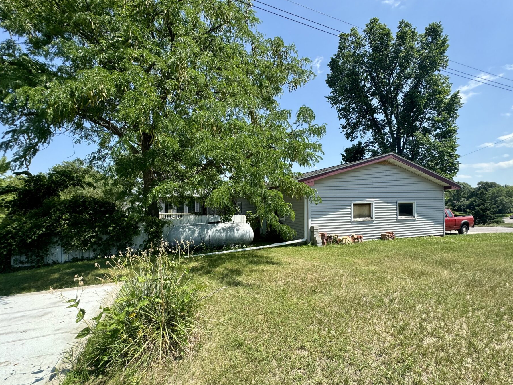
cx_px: 259
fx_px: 222
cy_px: 199
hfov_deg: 98.2
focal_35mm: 15
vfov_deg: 81.7
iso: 50
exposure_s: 1/956
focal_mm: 2.22
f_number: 2.2
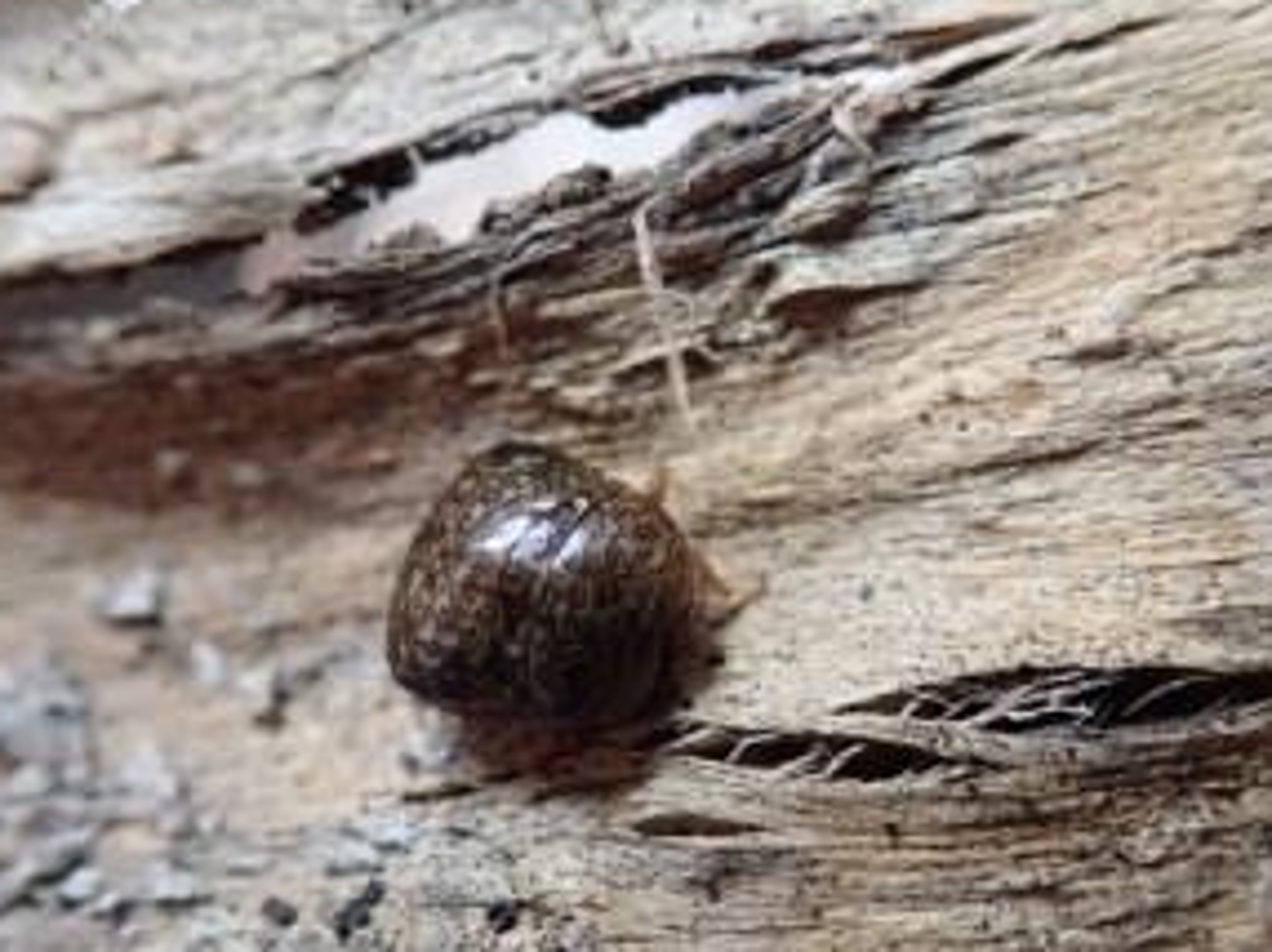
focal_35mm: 47
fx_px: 1726
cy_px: 574
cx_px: 583
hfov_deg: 40.4
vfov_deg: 30.7
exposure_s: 1/125
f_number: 2.3
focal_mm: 5.5
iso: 400
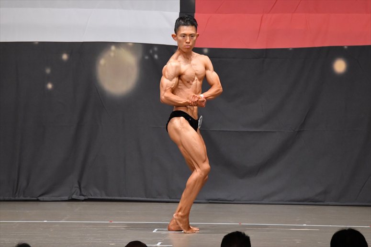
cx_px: 186
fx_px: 2318
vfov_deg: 6.1
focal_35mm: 225
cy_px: 124
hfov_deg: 9.2
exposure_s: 1/400
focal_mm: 150
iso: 6400
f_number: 5.6
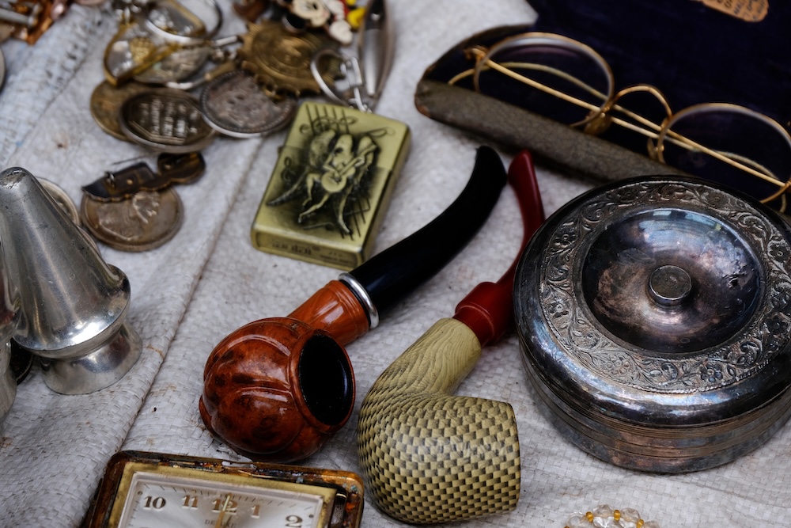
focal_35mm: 203
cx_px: 396
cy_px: 264
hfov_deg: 10.1
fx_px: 4461
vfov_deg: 6.8
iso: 500
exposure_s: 1/200
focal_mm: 135
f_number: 6.4
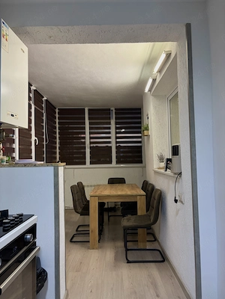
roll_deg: +1.4
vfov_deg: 67.3
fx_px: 225
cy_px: 150
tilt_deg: +2.6
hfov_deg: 53.1
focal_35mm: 26
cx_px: 112
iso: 160
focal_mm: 5.96
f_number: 1.6
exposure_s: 1/50
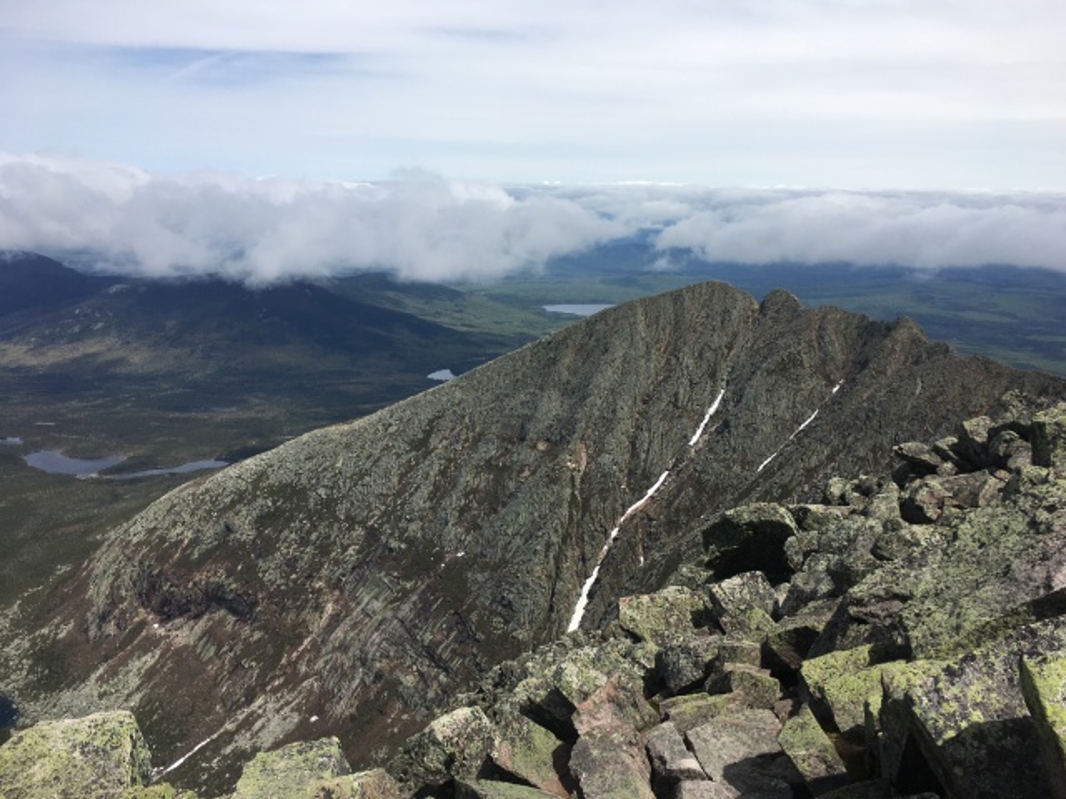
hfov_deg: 61.7
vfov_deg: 48.2
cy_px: 400
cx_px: 533
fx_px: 893
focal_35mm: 29
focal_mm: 4.15
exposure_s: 1/2959
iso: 25
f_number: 2.2
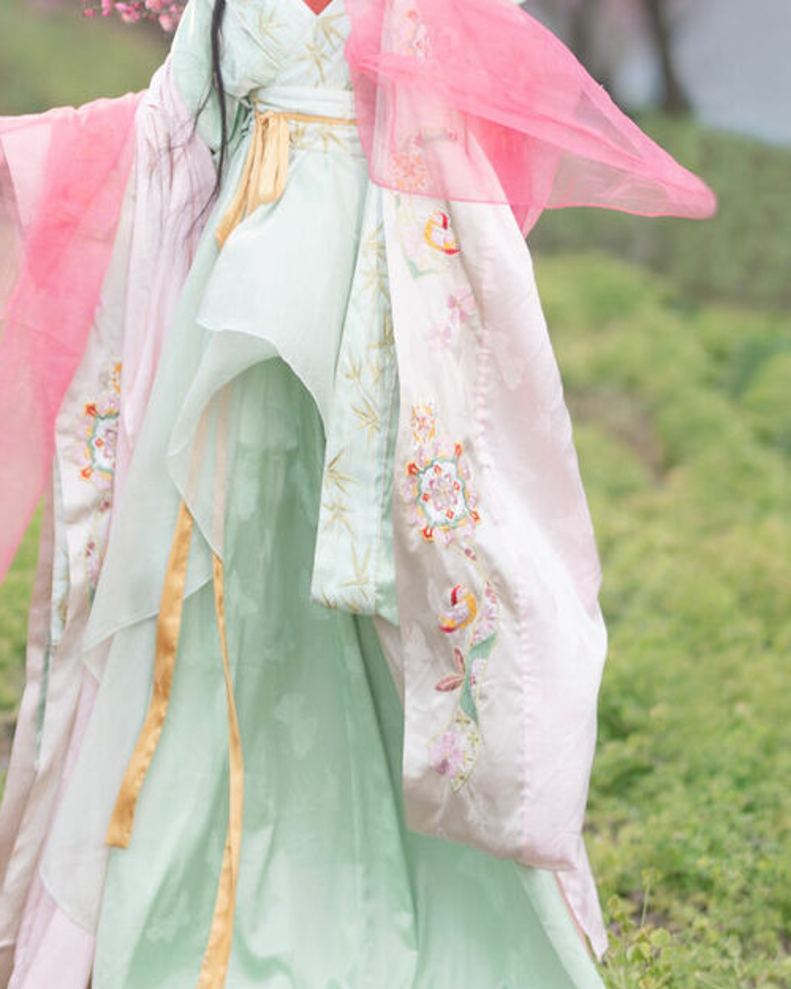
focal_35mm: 201
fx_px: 5882
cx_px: 320
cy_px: -20
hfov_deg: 7.7
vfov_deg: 9.5
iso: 100
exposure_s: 1/500
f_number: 1.4
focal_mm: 85
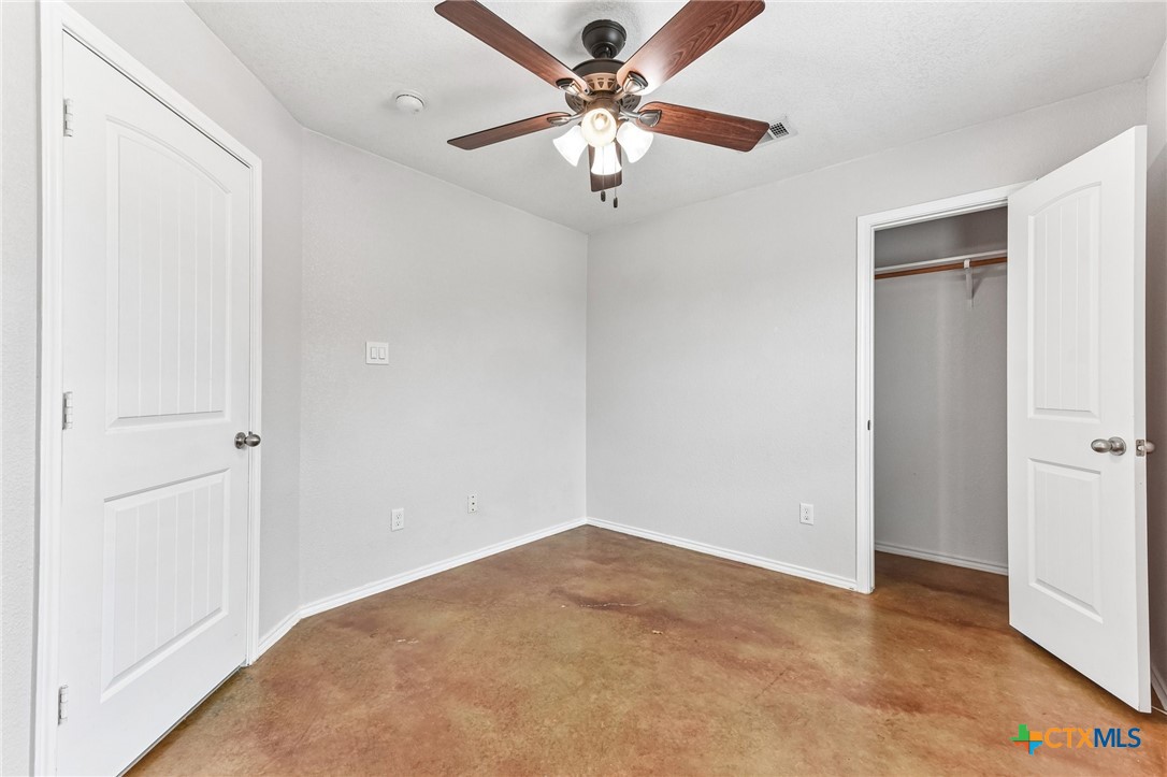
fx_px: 486
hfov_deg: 100.4
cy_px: 388
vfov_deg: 77.3
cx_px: 584
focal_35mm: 15
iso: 320
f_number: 8
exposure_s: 1/15
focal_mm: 15
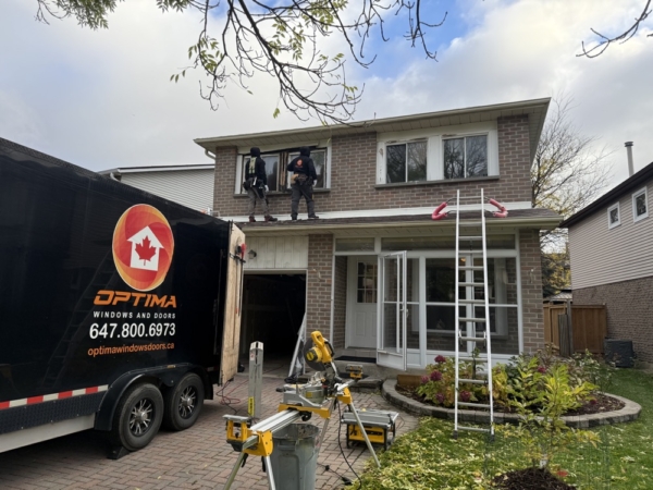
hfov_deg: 71.6
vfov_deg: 56.8
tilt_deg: +8.9
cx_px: 326
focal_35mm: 24
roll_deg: -1.6
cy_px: 245
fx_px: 453
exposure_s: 1/1156
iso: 100
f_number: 1.78
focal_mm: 6.76
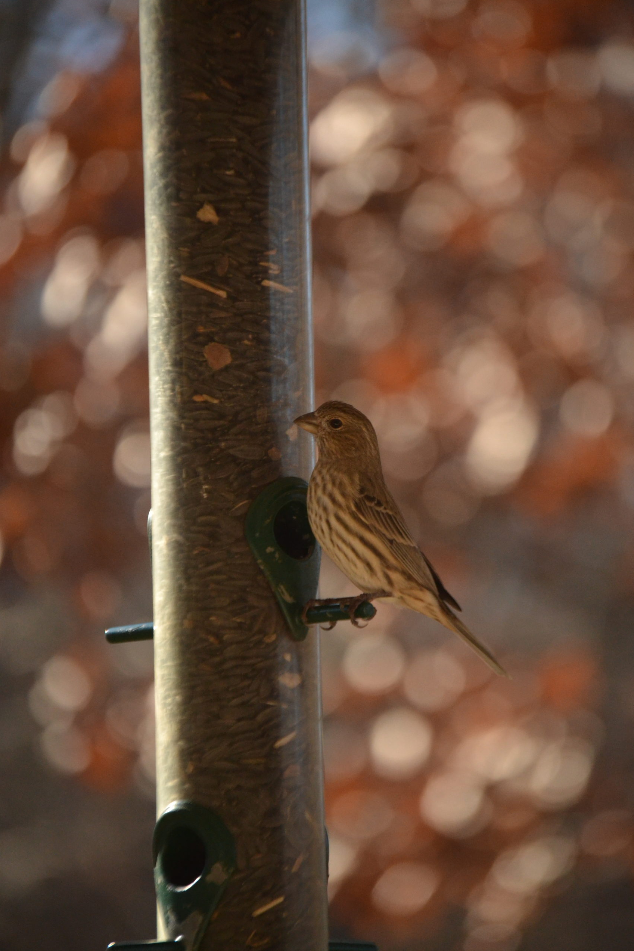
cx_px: 318
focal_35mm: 189
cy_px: 476
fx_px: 4979
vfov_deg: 10.9
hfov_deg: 7.3
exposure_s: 1/2000
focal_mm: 125
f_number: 4.8
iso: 1400
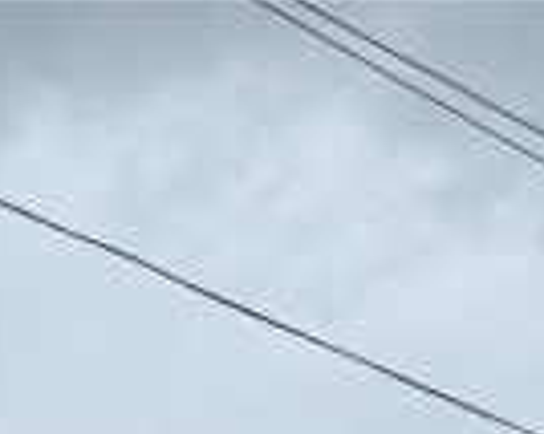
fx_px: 1882
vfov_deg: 11.2
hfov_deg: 14.8
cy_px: 1010
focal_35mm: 117
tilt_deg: +3.6
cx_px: -359
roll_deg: +1.6
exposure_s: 1/5714
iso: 80
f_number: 1.78
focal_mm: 6.76
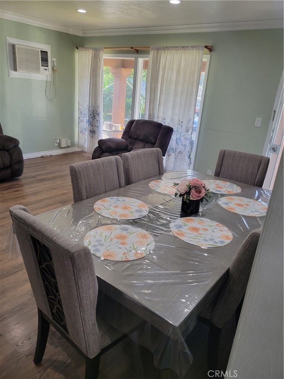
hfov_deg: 53.1
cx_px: 142
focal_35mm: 26
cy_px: 190
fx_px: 284
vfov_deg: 67.3
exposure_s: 1/120
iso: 160
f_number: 1.8
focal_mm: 5.4
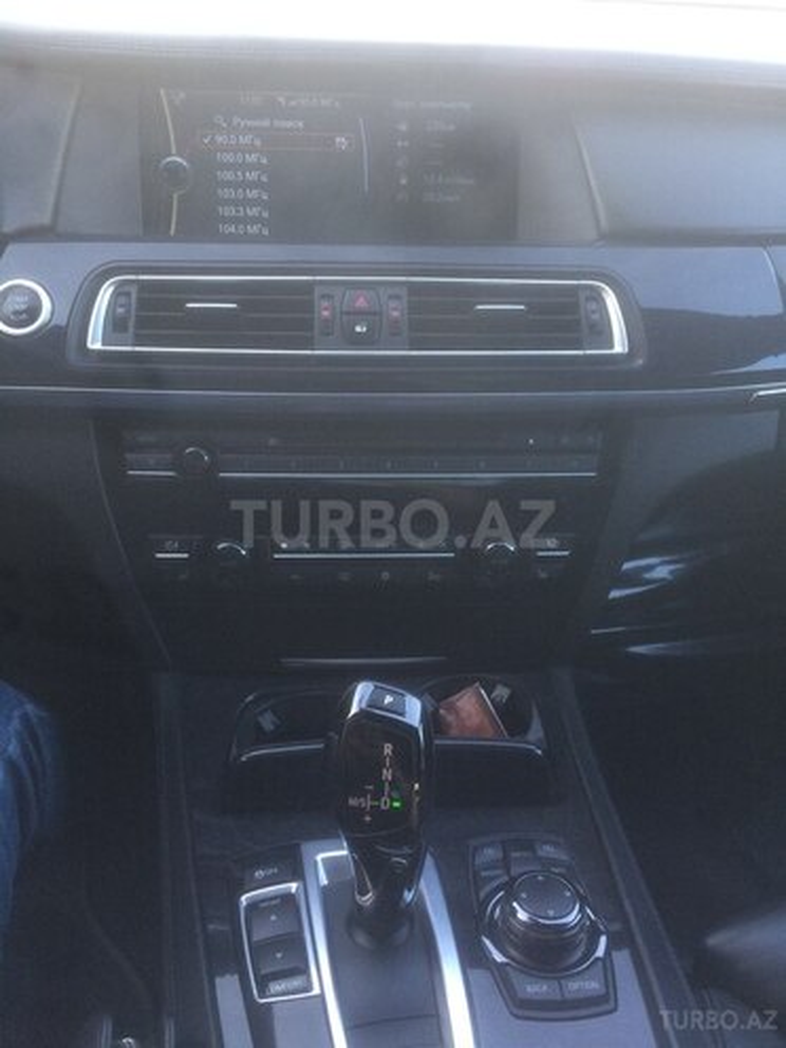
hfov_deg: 48.2
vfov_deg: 61.7
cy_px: 524
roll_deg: +0.0
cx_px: 393
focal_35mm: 29
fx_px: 878
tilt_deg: -33.6
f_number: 2.2
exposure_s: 1/33
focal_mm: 4.15
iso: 64
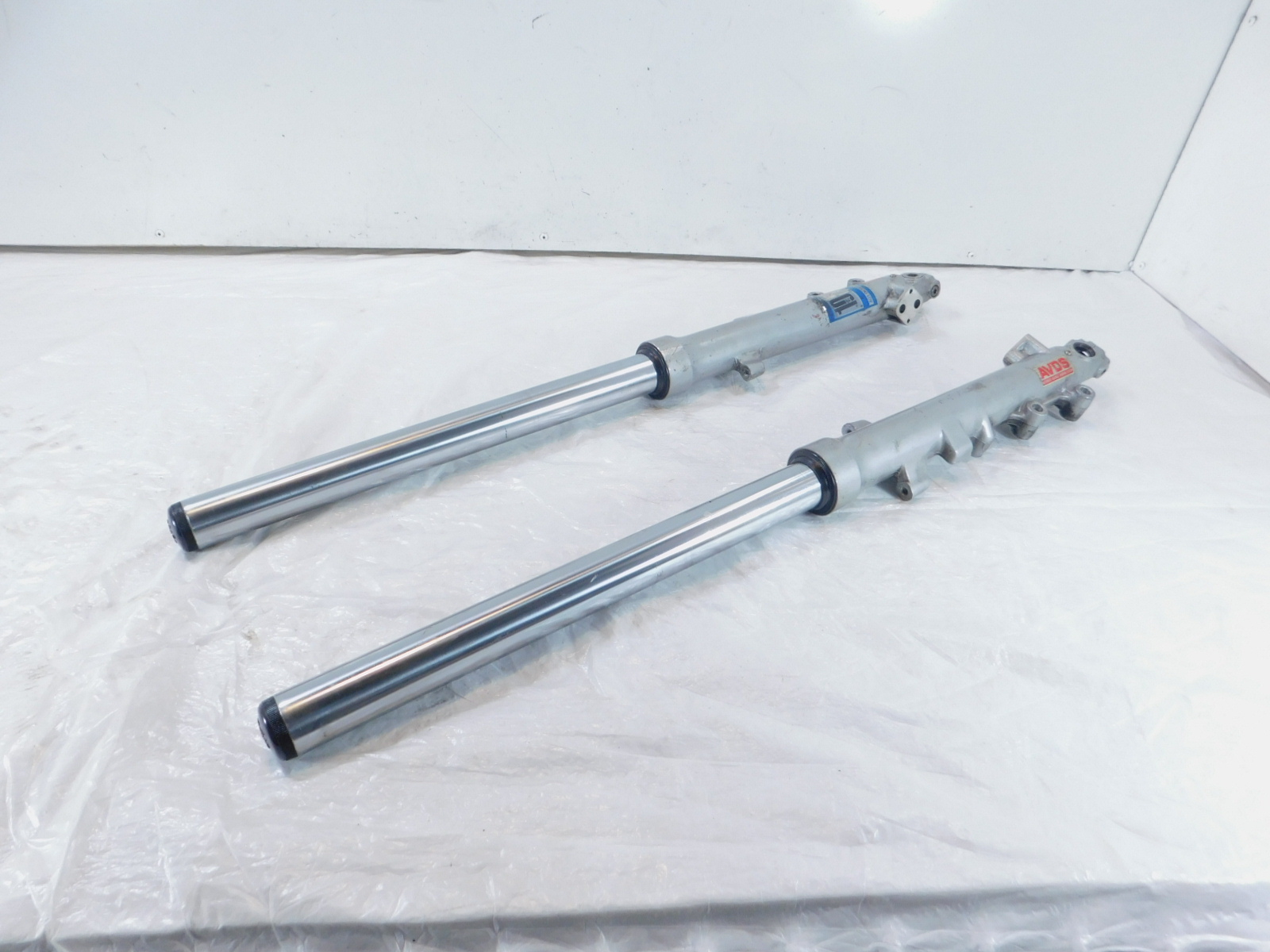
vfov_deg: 58.9
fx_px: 844
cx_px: 635
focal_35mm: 23
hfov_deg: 73.9
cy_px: 476
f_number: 3
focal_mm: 4
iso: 200
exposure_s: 1/30
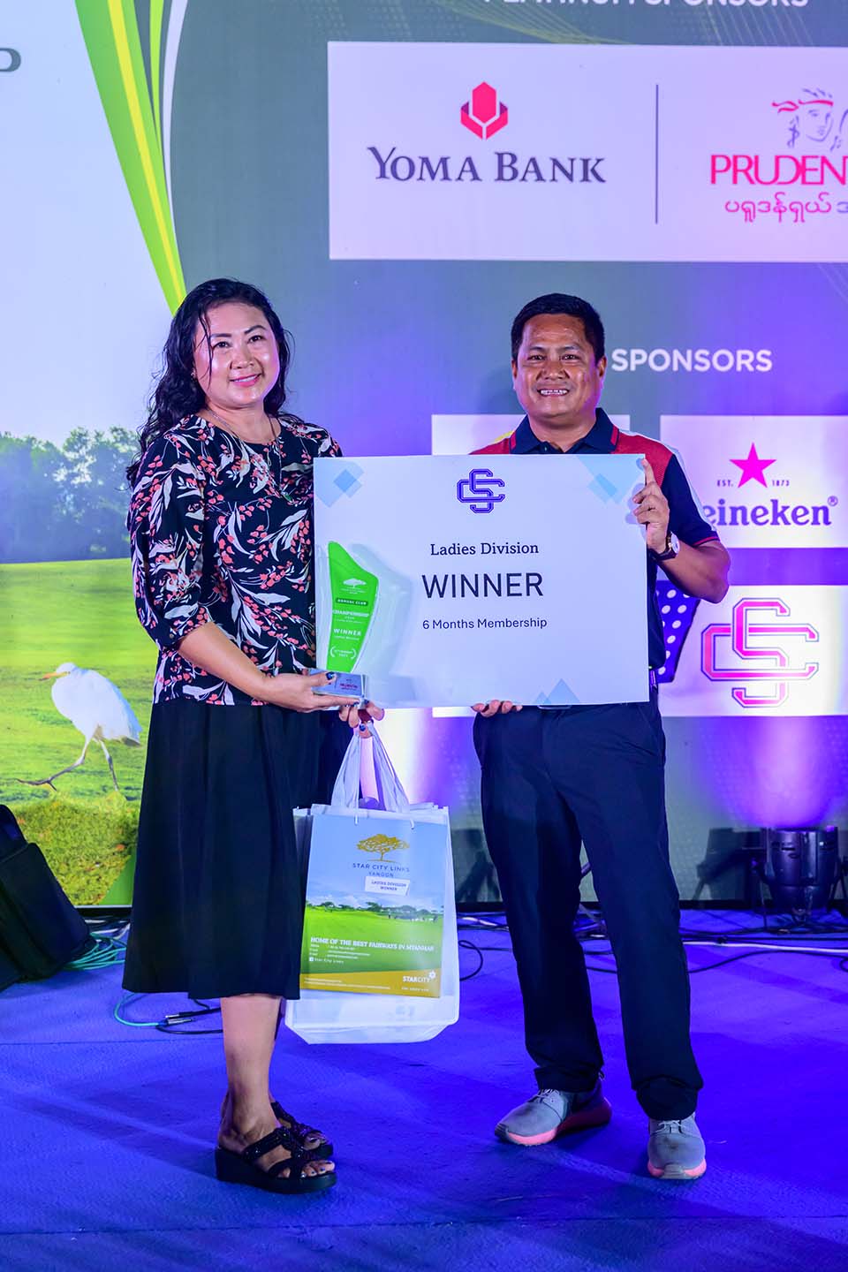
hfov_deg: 28.1
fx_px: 1696
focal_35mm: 48
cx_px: 424
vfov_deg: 41.1
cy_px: 636
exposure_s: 1/250
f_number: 3.5
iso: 2000
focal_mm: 48
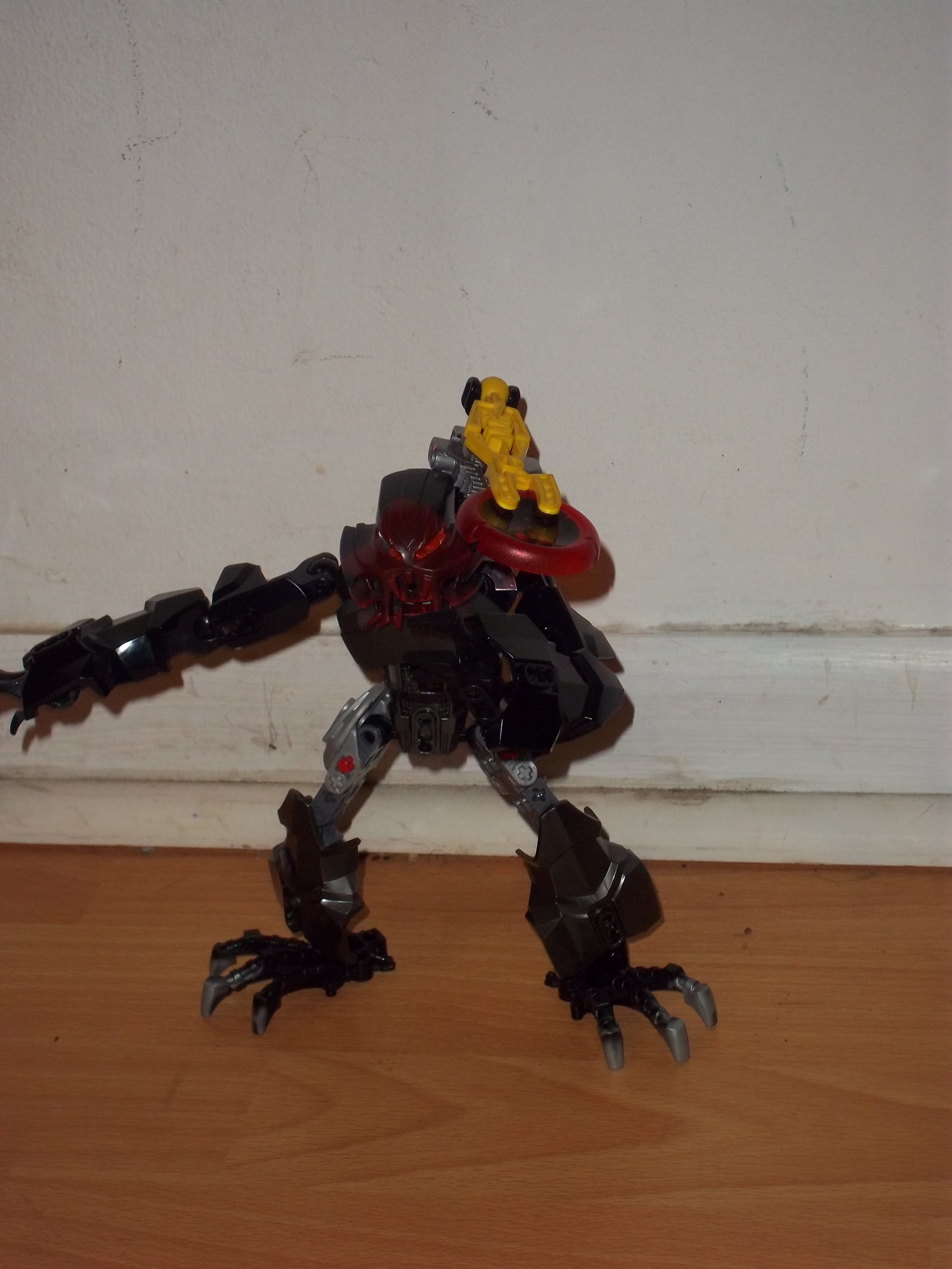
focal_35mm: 70
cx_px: 476
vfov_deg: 27.8
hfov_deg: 21.0
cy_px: 634
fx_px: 2567
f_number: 4.4
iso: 160
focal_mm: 12.5
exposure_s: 1/50
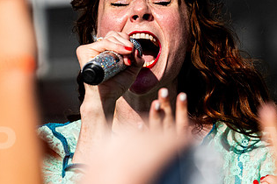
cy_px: 16
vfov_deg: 2.0
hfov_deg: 3.0
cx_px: 124
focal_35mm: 684
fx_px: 5263
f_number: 4
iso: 200
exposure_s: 1/5000
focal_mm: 200
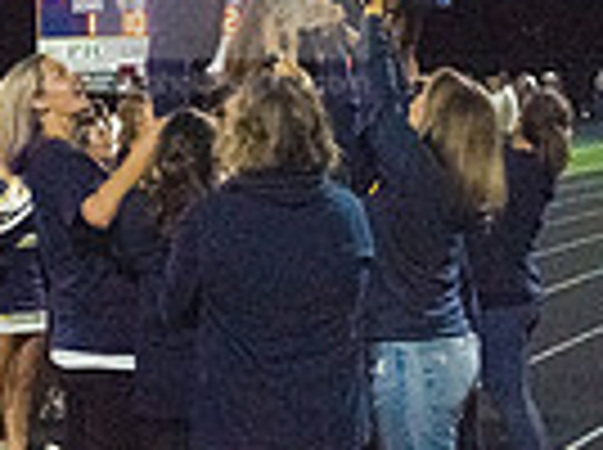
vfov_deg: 10.0
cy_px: -61
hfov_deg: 13.5
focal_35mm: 146
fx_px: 2539
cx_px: 234
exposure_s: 1/640
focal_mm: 35
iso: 6400
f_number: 5.6
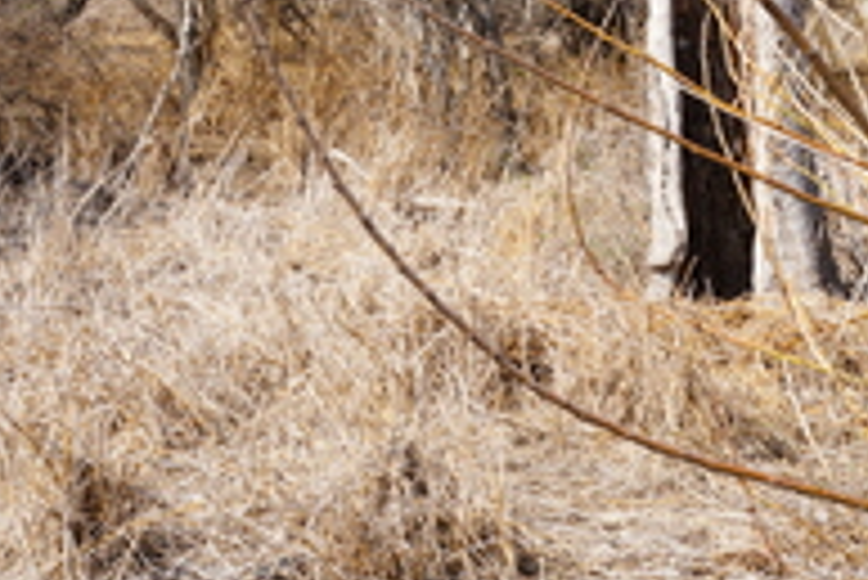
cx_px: 144
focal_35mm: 136
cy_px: -371
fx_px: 3281
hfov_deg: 15.0
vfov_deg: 9.7
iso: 100
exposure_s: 1/160
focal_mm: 41
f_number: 10
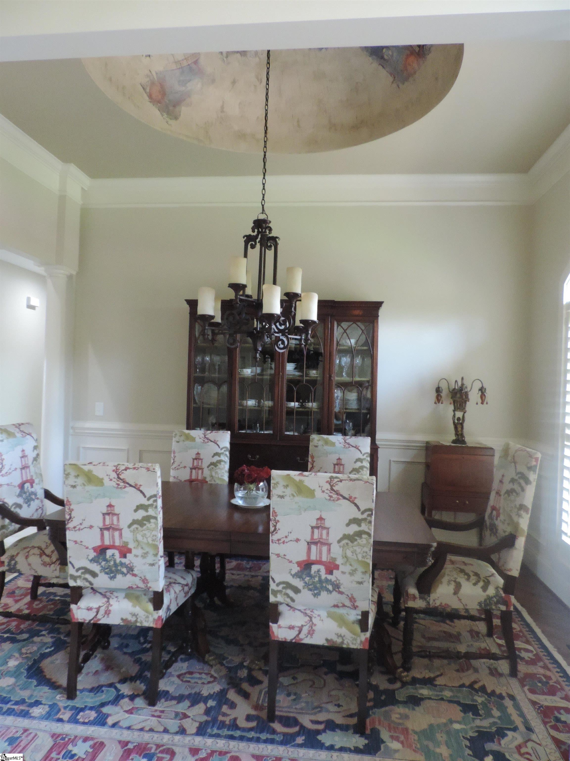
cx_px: 285
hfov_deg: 56.8
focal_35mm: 24
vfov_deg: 71.6
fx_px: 527
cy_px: 380
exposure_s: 1/60
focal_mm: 4.3
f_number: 3
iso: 1000
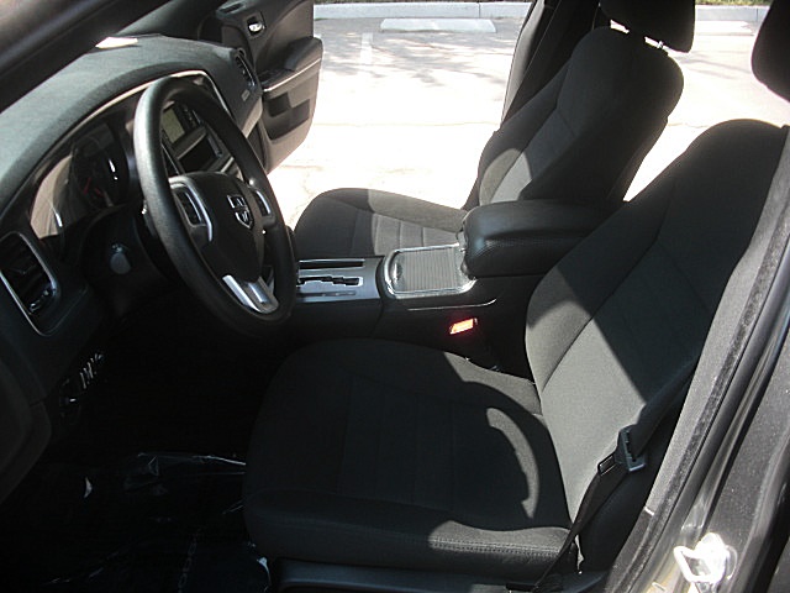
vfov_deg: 39.7
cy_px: 296
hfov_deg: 51.4
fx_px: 822
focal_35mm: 36
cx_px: 395
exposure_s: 1/125
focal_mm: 6.3
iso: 50
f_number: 2.8
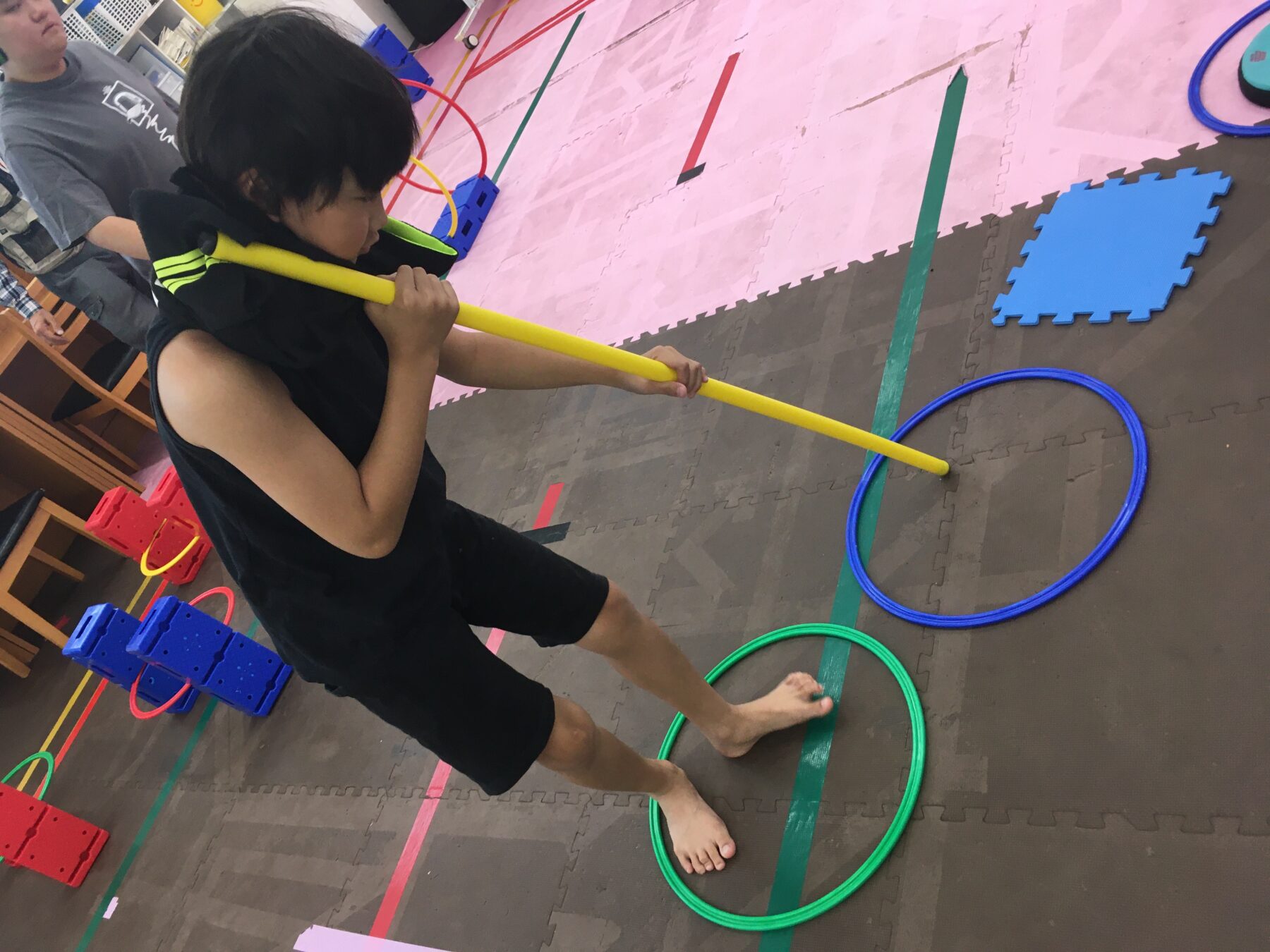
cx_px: 635
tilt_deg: -33.5
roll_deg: +44.4
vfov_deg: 48.2
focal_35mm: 29
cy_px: 476
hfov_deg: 61.7
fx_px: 1064
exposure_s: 1/30
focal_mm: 4.15
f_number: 2.2
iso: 32
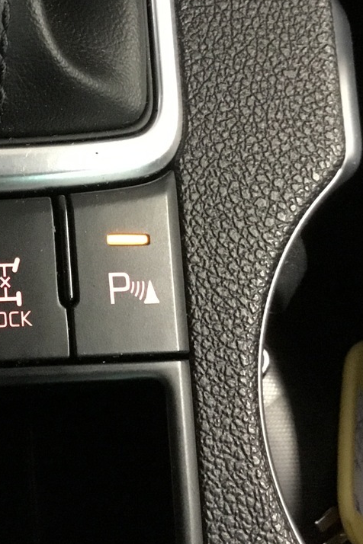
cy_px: 210
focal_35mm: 65
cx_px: -60
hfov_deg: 19.8
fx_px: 983
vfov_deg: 30.8
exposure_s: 1/17
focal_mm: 3.3
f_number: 2.4
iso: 800
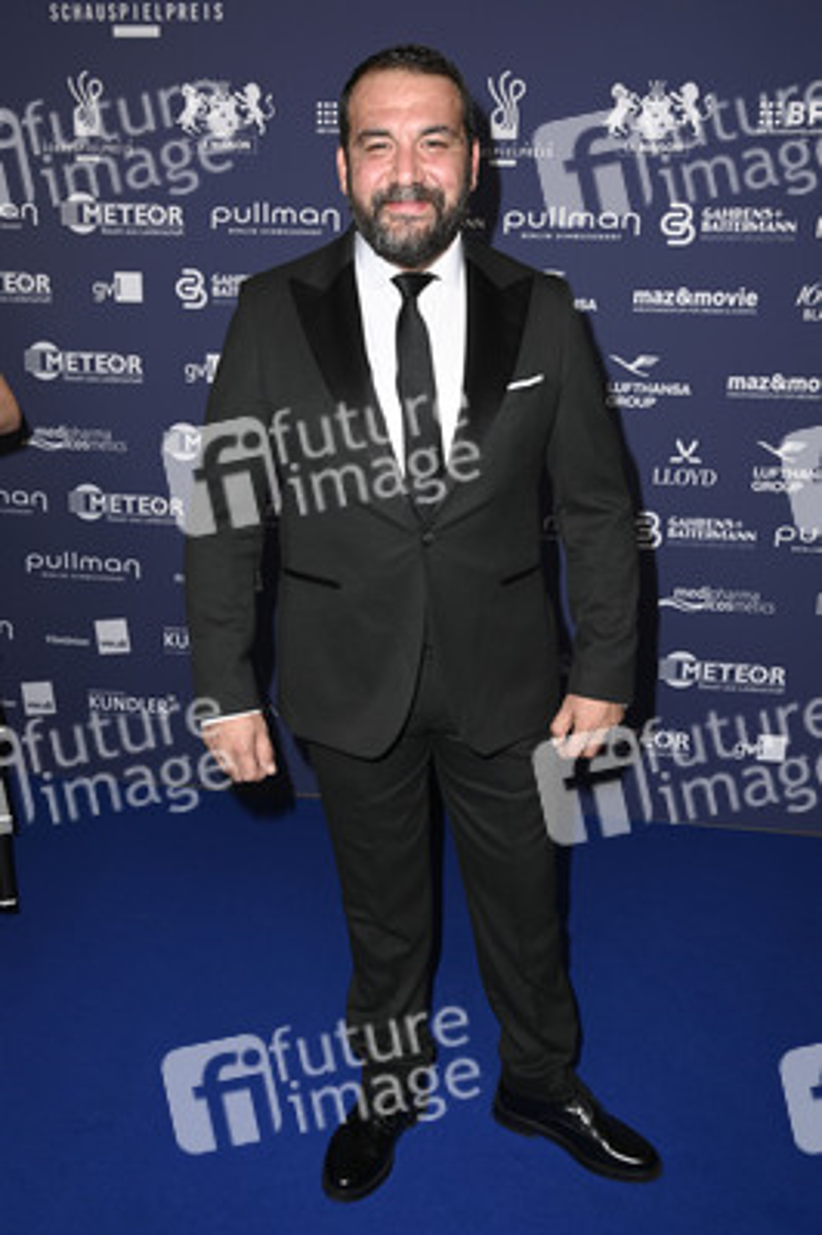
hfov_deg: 38.8
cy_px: 618
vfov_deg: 55.8
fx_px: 1166
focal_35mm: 34
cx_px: 411
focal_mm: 34
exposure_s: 1/250
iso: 320
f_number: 5.6
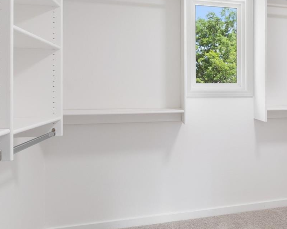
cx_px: 241
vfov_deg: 45.4
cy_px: 88
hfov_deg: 51.2
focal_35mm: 32
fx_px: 272
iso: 640
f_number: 8
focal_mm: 17
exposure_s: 1/13
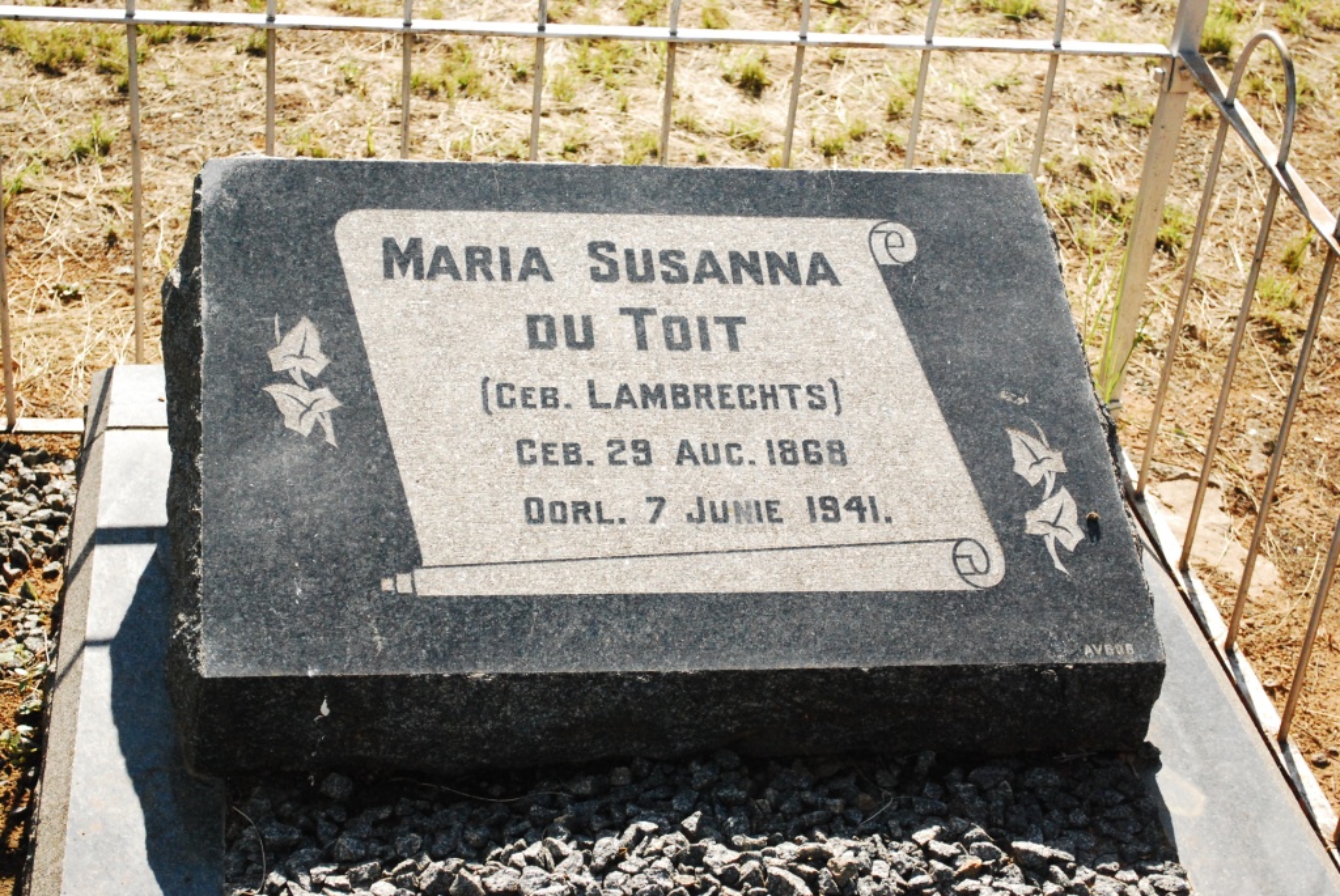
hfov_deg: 31.9
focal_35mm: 63
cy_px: 448
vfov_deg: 21.6
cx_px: 670
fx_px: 2347
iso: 1600
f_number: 5.3
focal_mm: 42
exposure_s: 1/4000
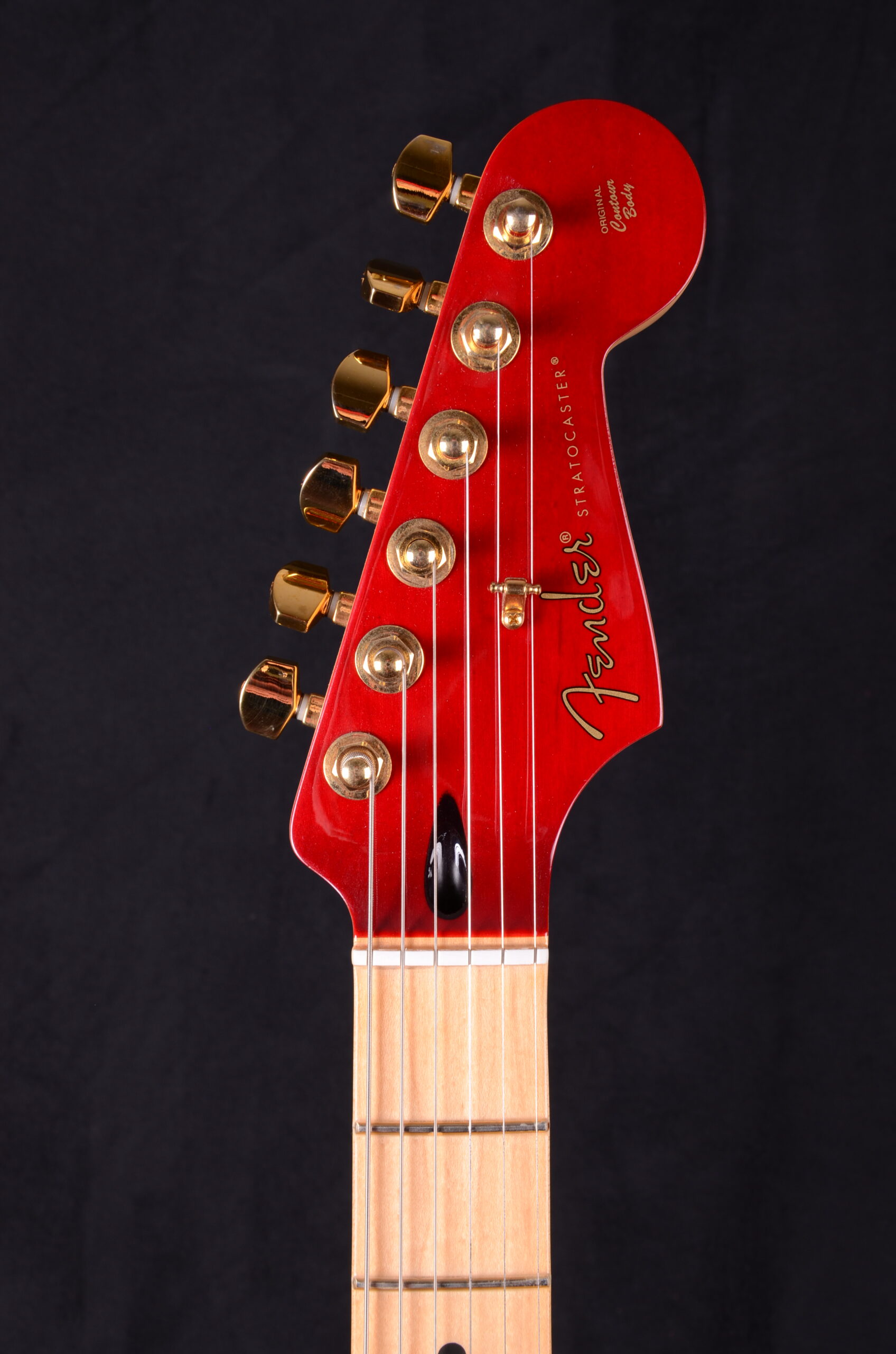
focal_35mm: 48
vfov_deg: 41.2
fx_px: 1800
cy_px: 677
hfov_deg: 28.0
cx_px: 448
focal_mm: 32
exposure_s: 1/200
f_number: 11
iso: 200
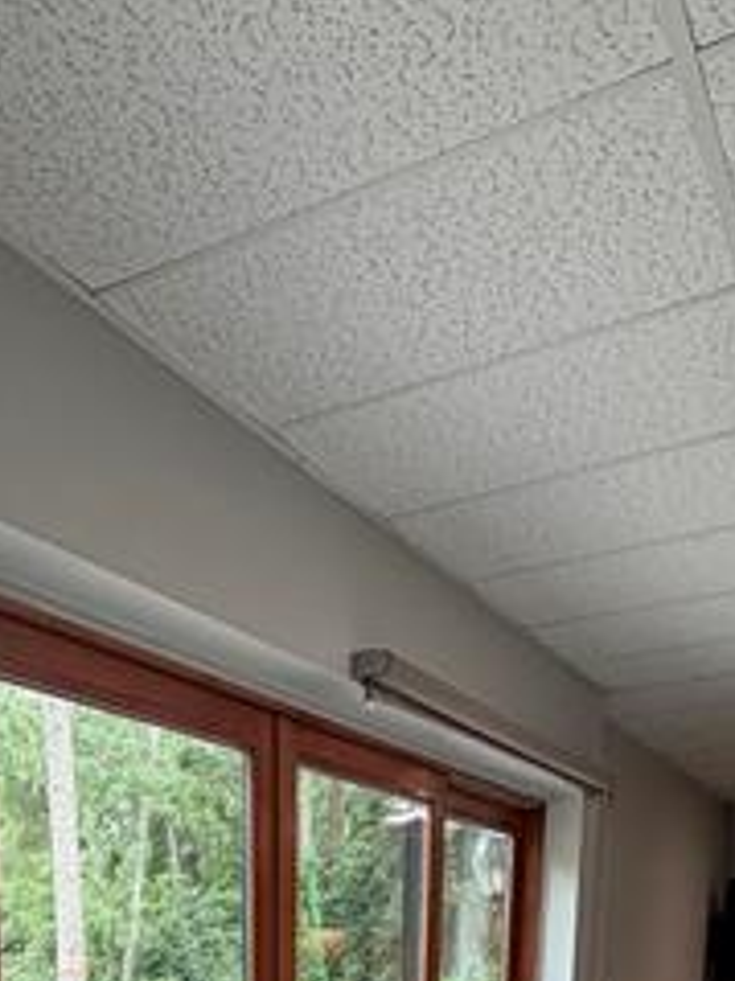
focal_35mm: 45
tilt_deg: -14.3
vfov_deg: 31.4
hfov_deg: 30.3
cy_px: 1305
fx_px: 1275
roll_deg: +2.1
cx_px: 29
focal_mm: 2.22
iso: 100
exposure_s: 1/120
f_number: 2.2
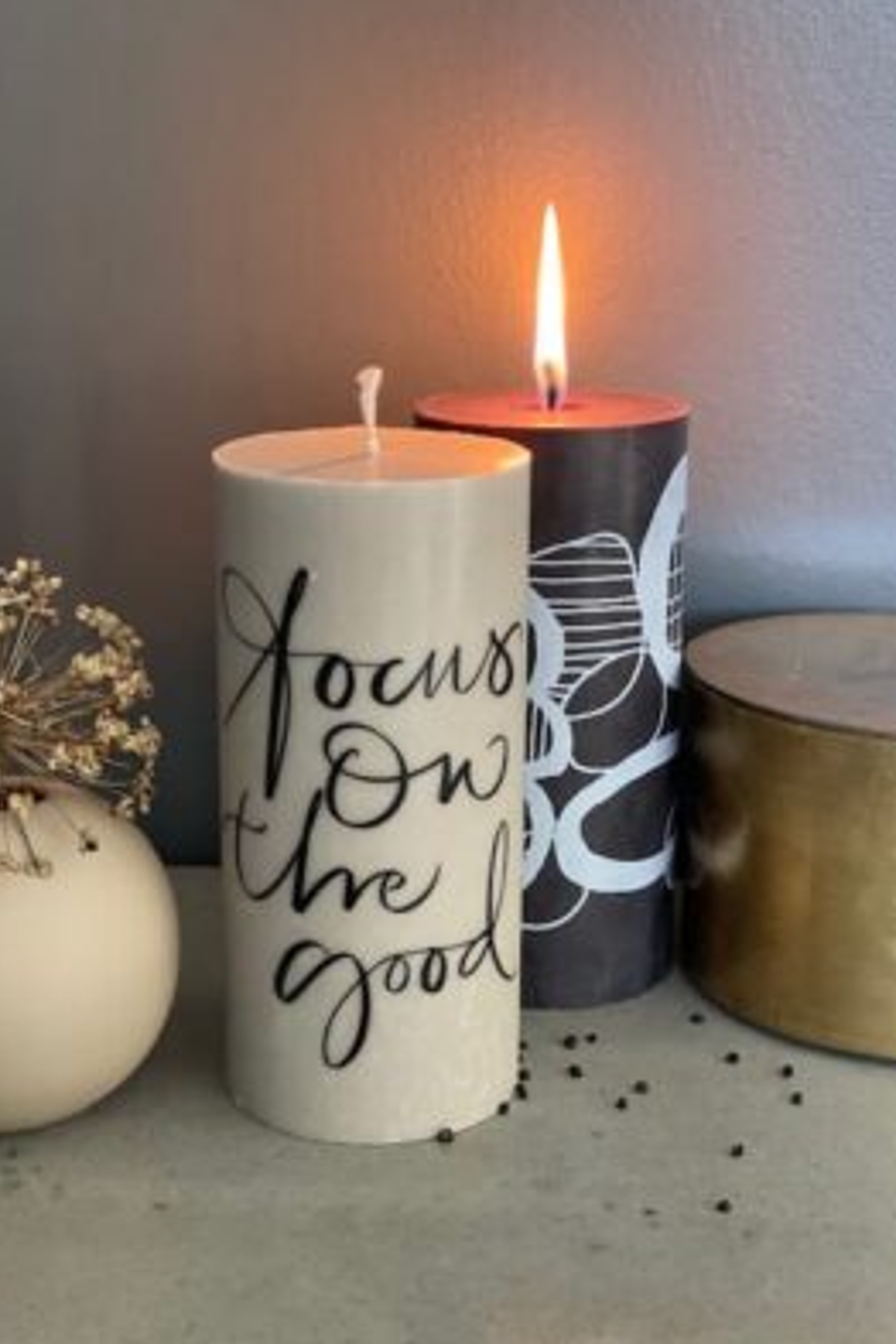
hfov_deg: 24.6
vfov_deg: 36.2
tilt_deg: -15.1
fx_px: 2053
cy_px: 670
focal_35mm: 55
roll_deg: +0.6
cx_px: 421
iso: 320
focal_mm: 6
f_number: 2
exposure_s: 1/40
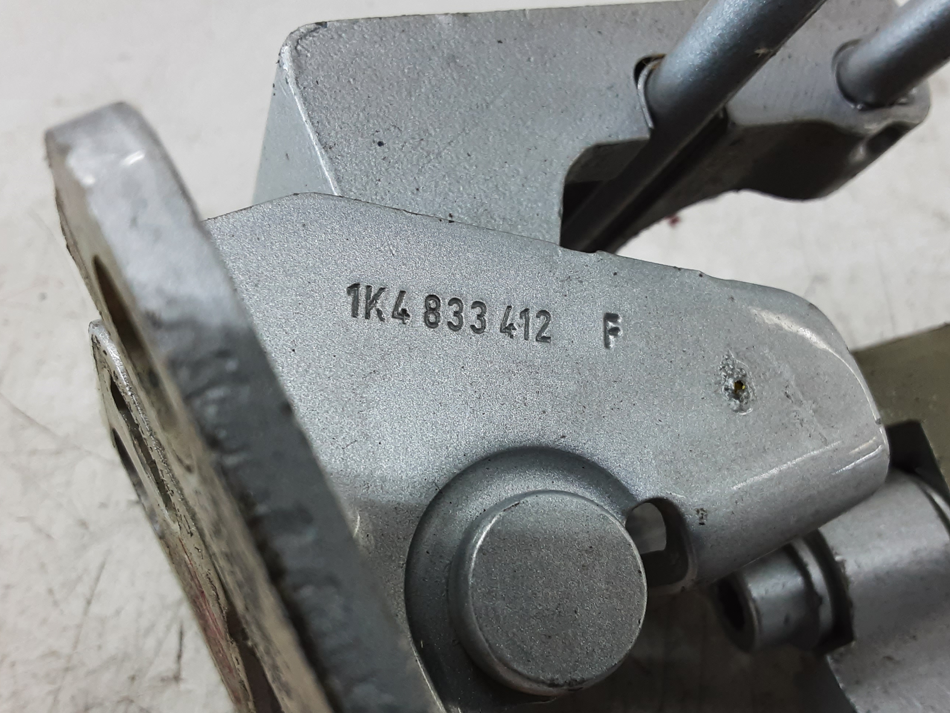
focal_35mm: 34
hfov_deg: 53.9
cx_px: 511
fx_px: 933
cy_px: 436
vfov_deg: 41.5
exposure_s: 1/50
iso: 80
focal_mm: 2.91
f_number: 1.9
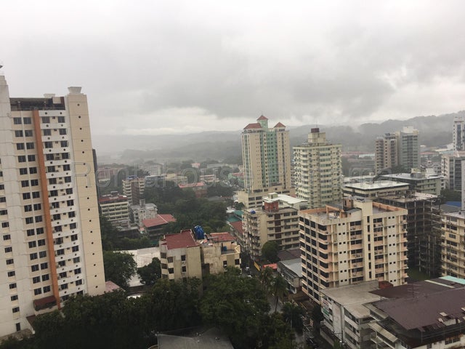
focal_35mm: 29
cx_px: 232
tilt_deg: -3.8
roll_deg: +4.3
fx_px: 390
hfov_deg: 61.7
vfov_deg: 48.2
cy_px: 174
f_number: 2.2
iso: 25
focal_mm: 4.15
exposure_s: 1/120
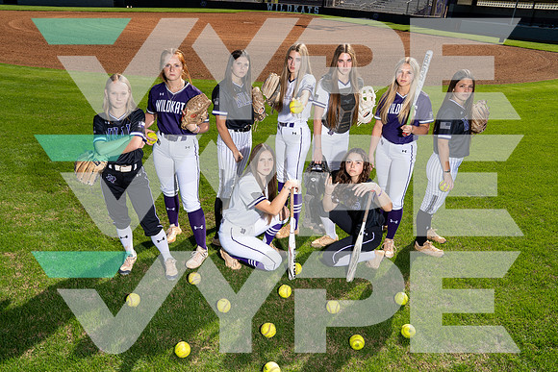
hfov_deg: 65.2
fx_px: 436
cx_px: 268
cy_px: 183
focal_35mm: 28
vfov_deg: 46.2
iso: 100
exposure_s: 1/250
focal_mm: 27
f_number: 8
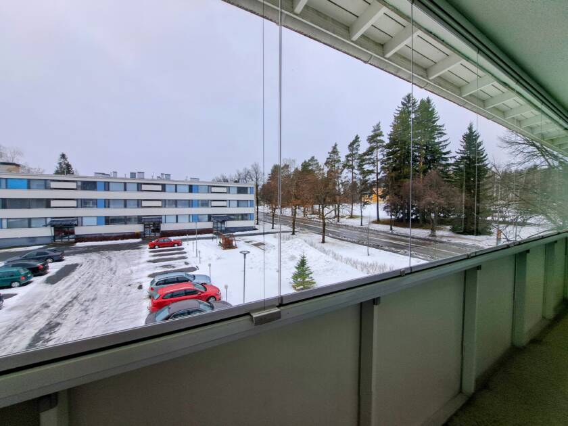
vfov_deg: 89.9
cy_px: 213
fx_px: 213
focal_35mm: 13
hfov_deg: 106.2
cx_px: 284
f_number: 2.2
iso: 50
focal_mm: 1.74
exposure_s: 1/419
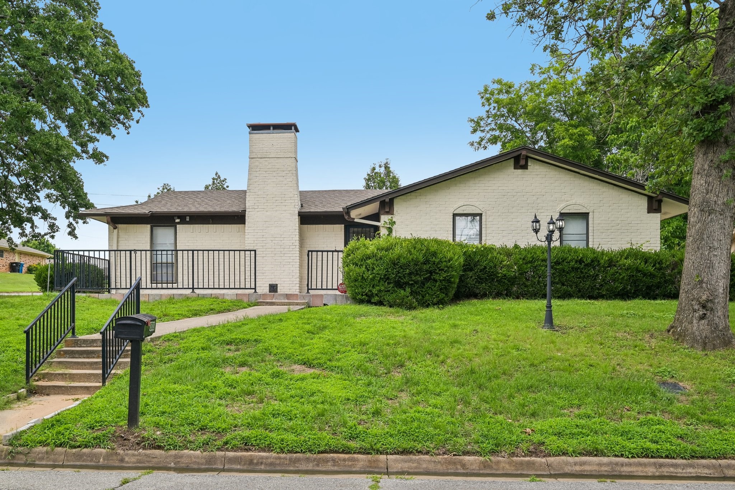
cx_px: 368
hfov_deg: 61.9
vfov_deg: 43.6
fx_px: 612
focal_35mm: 30
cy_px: 245
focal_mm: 30
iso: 400
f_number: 8
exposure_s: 1/640
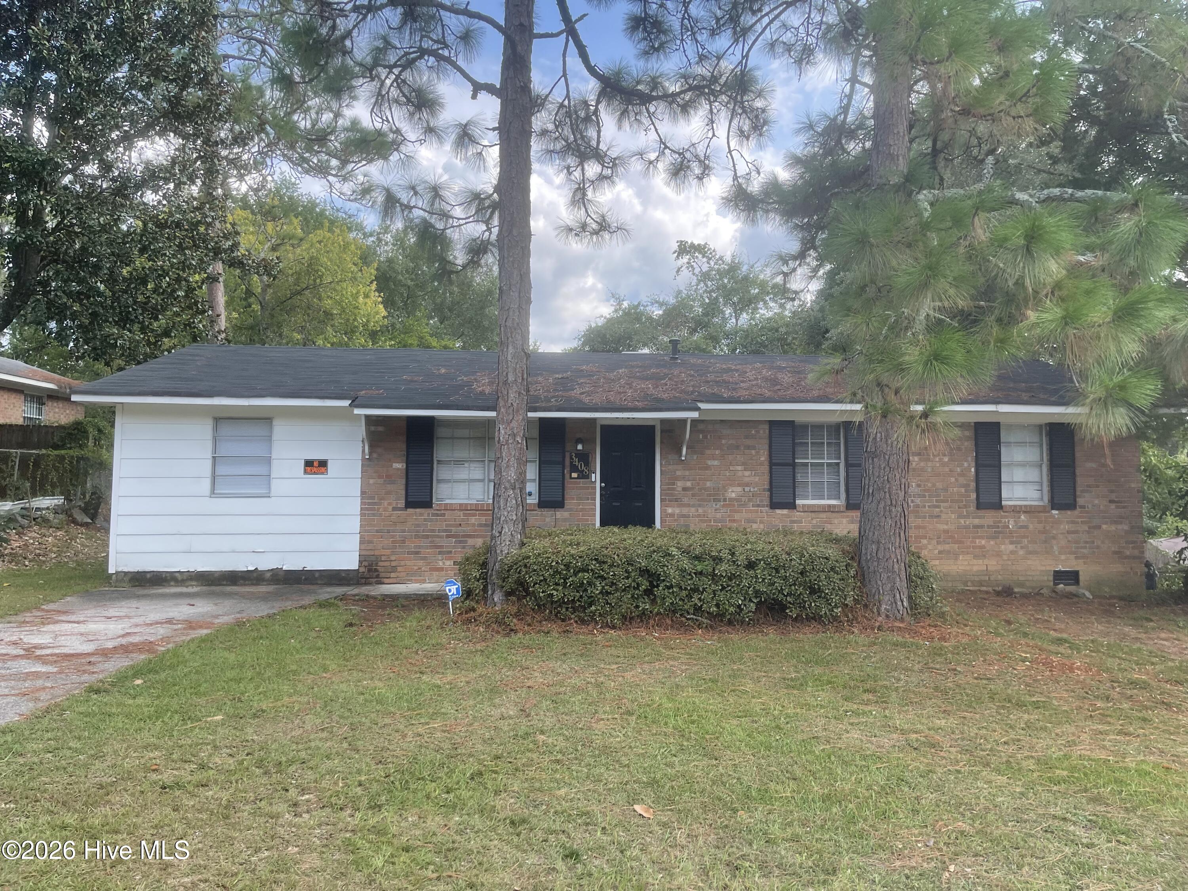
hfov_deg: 69.4
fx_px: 858
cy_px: 446
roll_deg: +1.6
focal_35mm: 25
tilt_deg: +1.7
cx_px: 594
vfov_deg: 54.9
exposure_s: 1/916
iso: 32
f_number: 1.6
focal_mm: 5.1
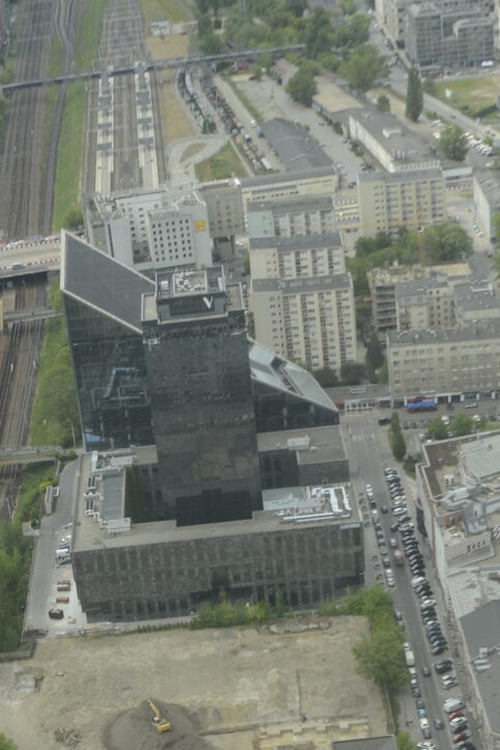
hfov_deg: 15.9
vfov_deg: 22.8
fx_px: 1771
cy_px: 782
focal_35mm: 85
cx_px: 65
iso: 400
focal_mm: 24
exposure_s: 1/1600
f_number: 4.5
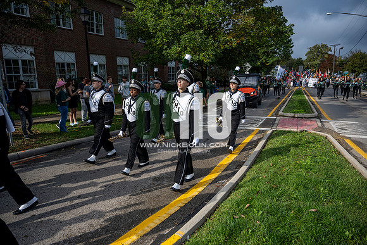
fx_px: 245
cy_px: 122
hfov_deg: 73.7
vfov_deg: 53.2
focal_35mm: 24
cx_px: 184
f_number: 4
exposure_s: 1/1600
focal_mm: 24
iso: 125
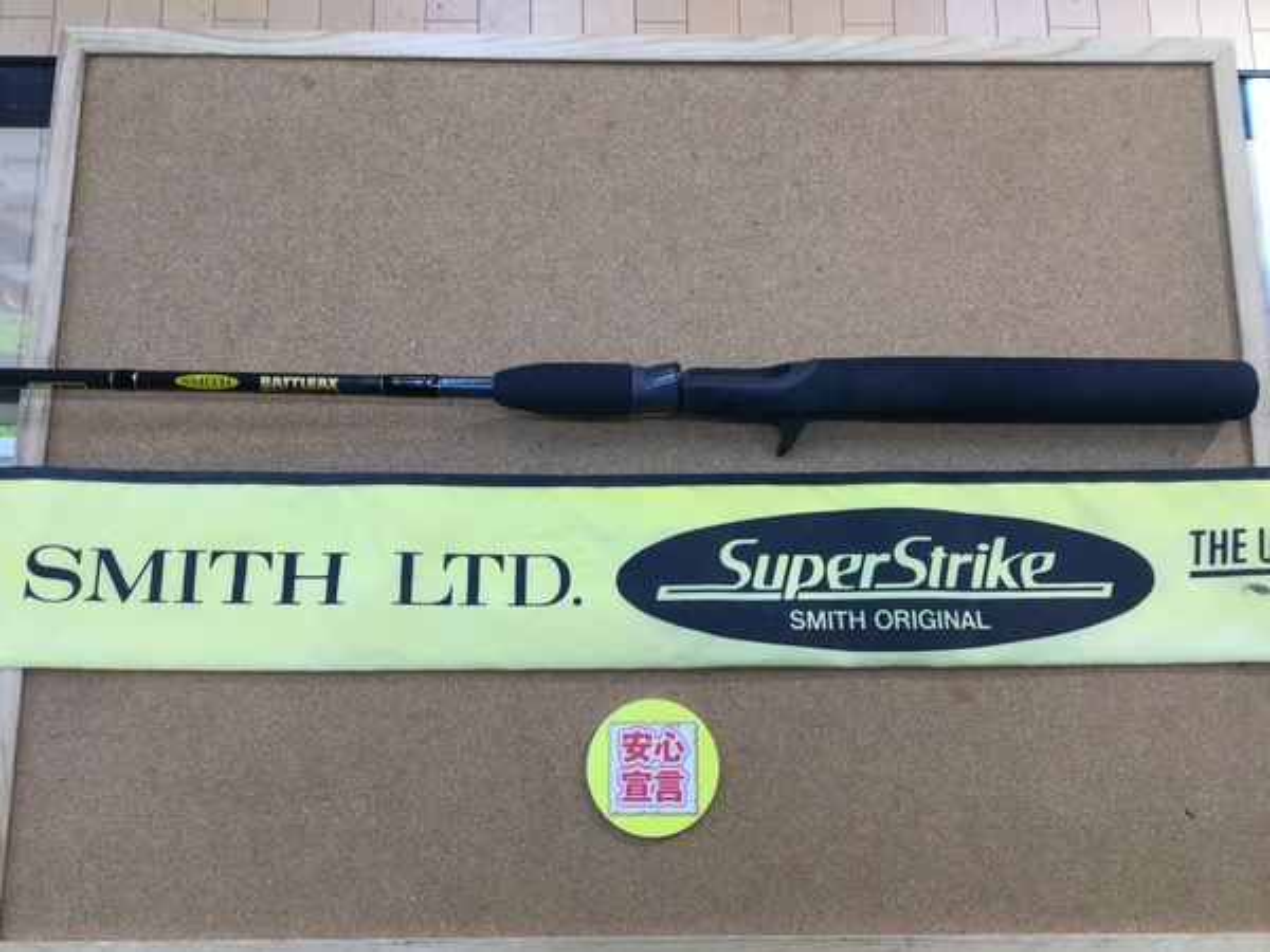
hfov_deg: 58.4
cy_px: 476
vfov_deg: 45.4
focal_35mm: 31
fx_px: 1137
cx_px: 635
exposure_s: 1/40
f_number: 2.4
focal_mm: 3.3
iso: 32
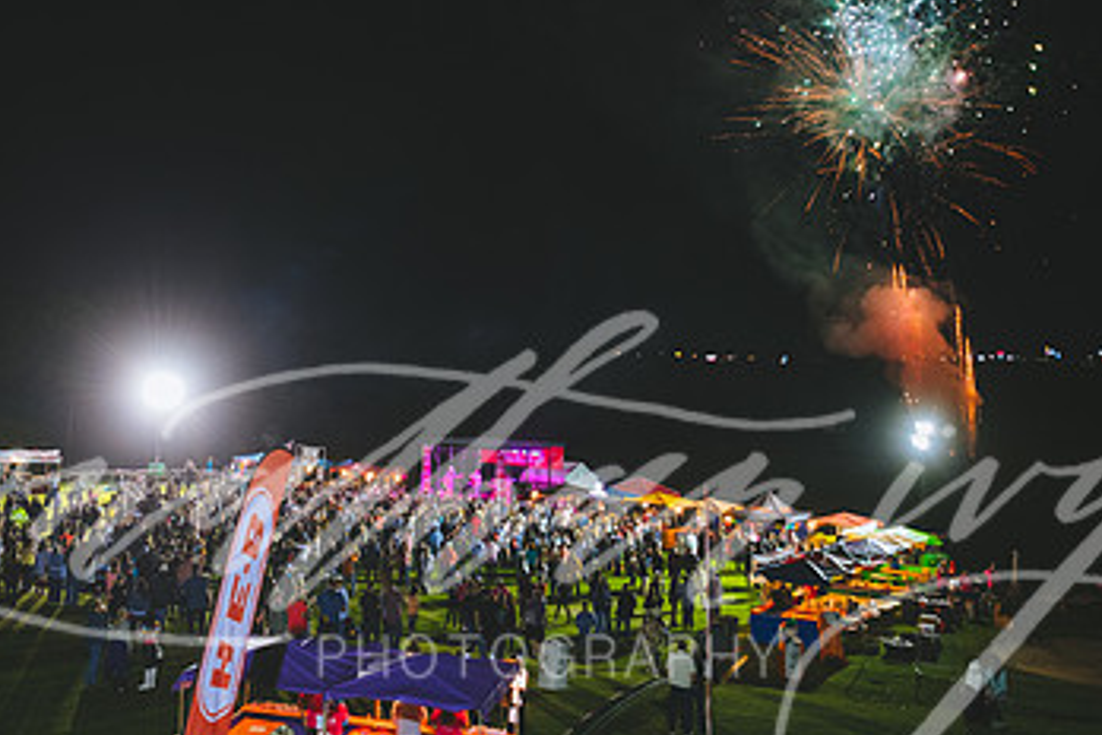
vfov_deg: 32.4
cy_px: 131
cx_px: 475
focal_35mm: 40
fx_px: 1224
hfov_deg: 48.3
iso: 640
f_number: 2.8
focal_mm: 24
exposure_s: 1/30
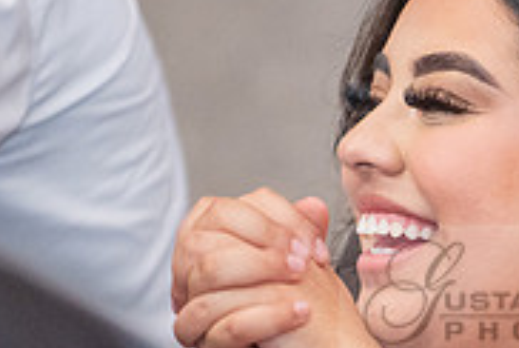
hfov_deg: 3.2
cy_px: 292
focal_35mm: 636
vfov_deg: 2.2
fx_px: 9184
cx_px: 587
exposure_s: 1/250
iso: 3200
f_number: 2.8
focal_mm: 200
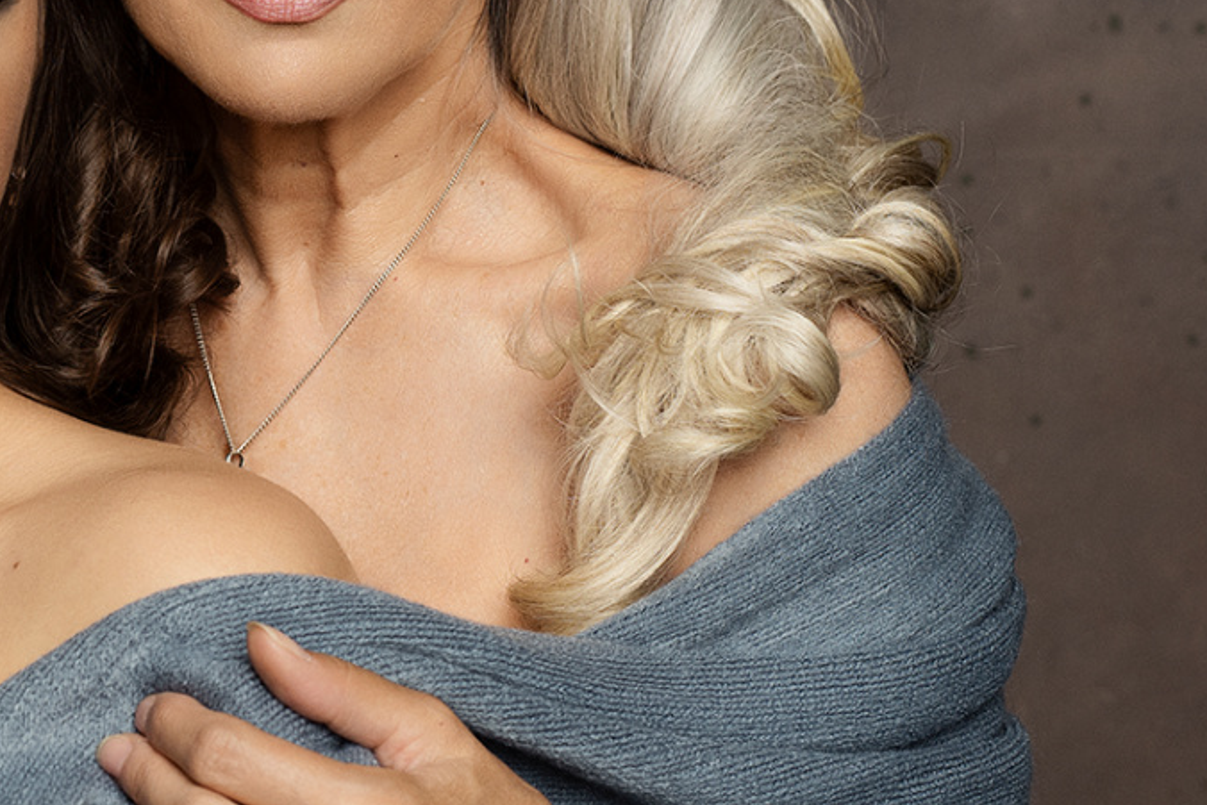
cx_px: 80
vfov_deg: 9.7
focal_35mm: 142
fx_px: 4762
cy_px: 235
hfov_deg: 14.3
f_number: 8
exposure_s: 1/125
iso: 100
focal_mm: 50
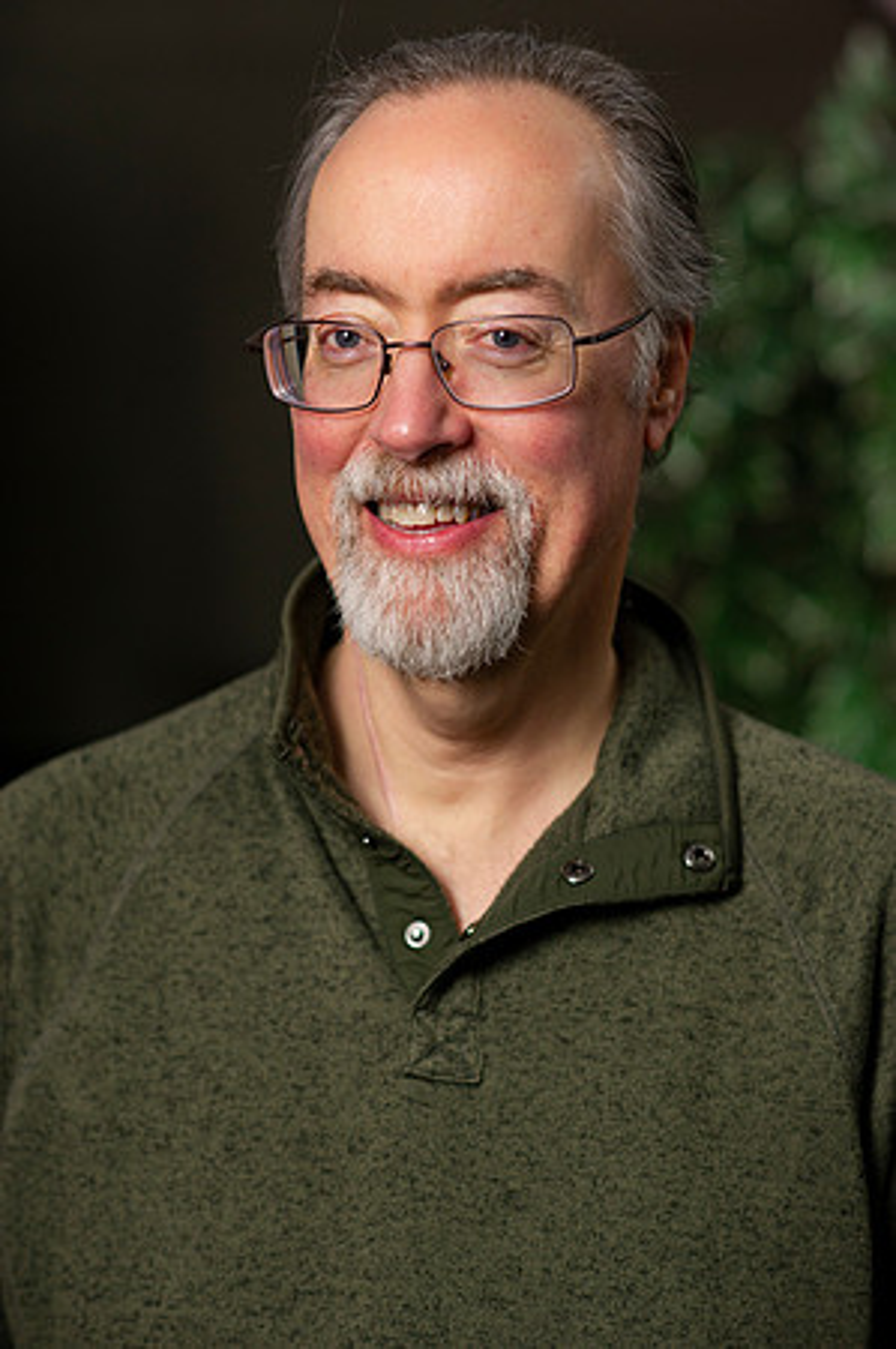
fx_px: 3180
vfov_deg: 23.9
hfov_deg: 16.0
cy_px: 674
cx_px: 448
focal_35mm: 85
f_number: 3.2
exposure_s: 1/160
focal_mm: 85
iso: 1000
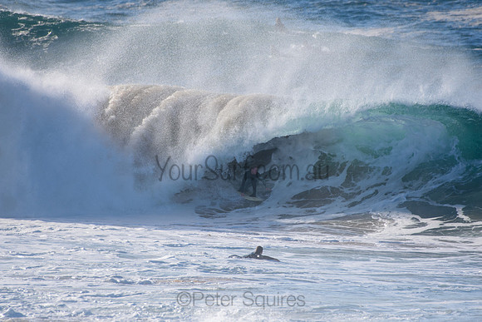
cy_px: 161
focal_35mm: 750
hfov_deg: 2.7
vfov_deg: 1.8
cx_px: 241
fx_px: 10044
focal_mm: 500
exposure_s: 1/2000
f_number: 5.6
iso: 320
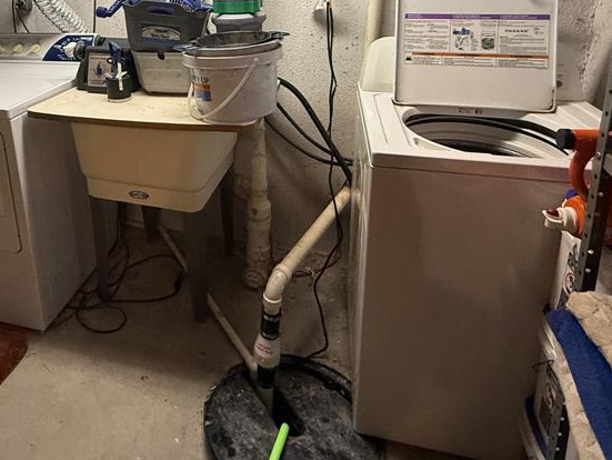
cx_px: 215
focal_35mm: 26
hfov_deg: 65.9
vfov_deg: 48.9
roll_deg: +0.0
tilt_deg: -13.2
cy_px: 70
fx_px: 460
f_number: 2.2
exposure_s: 1/120
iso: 320
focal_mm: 2.22
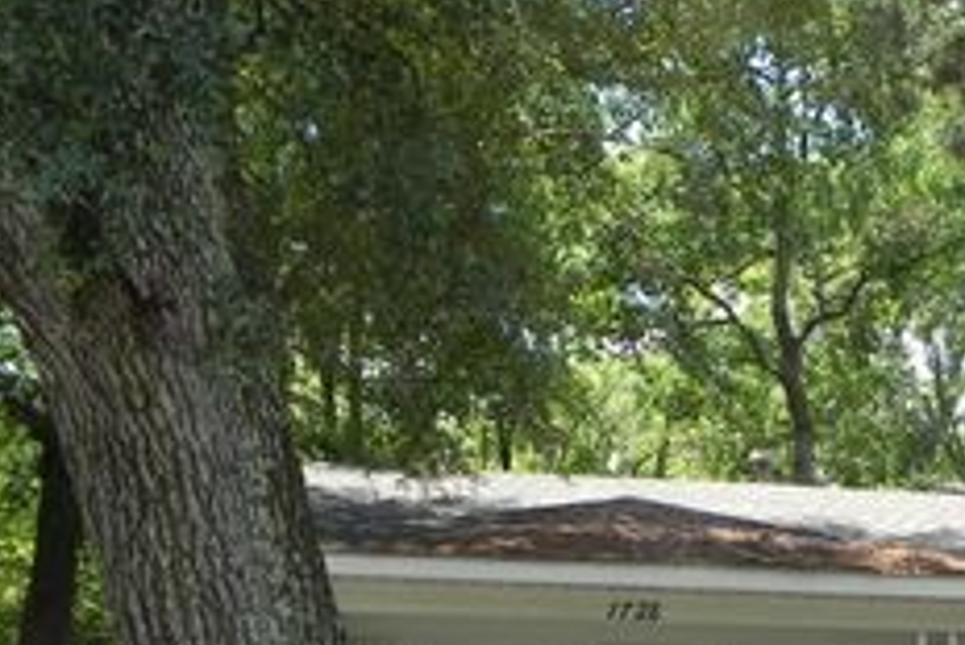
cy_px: 522
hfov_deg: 25.7
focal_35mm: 74
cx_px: 1011
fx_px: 1985
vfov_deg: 18.3
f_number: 5
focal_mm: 5.9
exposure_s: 1/177
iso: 160
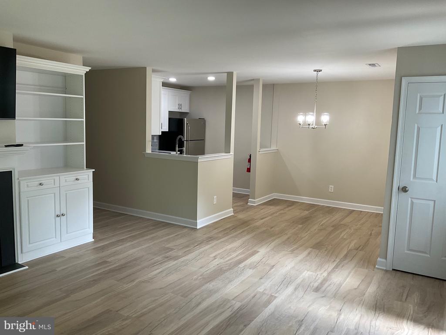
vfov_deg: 48.2
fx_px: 374
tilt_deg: -8.2
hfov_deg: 61.7
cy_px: 168
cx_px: 223
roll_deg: -2.0
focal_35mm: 29
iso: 64
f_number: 1.8
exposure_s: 1/60
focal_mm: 3
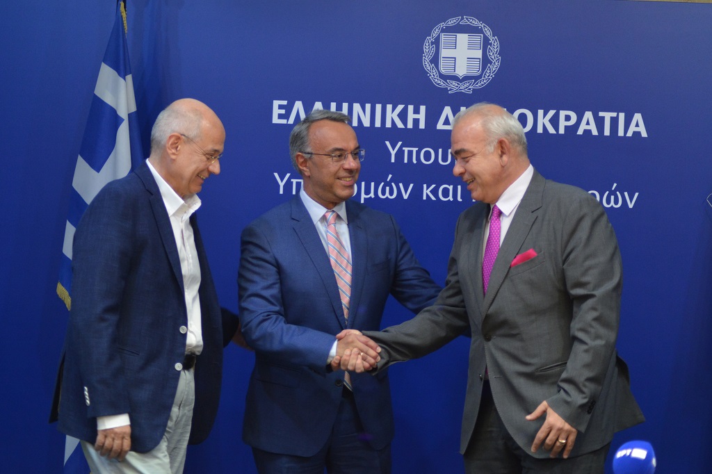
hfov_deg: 28.9
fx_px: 1384
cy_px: 237
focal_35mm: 70
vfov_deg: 19.4
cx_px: 356
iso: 2000
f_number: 4
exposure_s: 1/60
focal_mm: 70
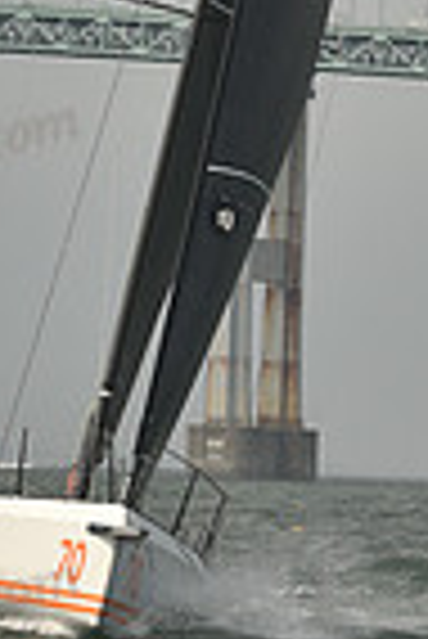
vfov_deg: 4.6
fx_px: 7987
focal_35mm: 449
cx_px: 313
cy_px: -108
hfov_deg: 3.1
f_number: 6.3
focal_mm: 110
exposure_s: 1/640
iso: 250
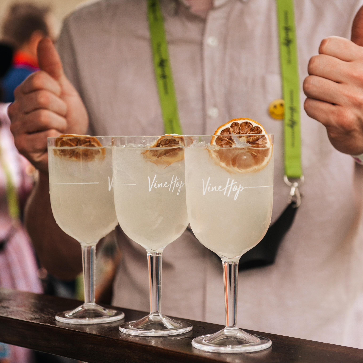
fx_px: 1068
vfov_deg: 19.3
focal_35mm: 90
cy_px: 180
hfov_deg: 19.3
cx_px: 169
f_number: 5
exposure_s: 1/1000
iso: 400
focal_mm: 70
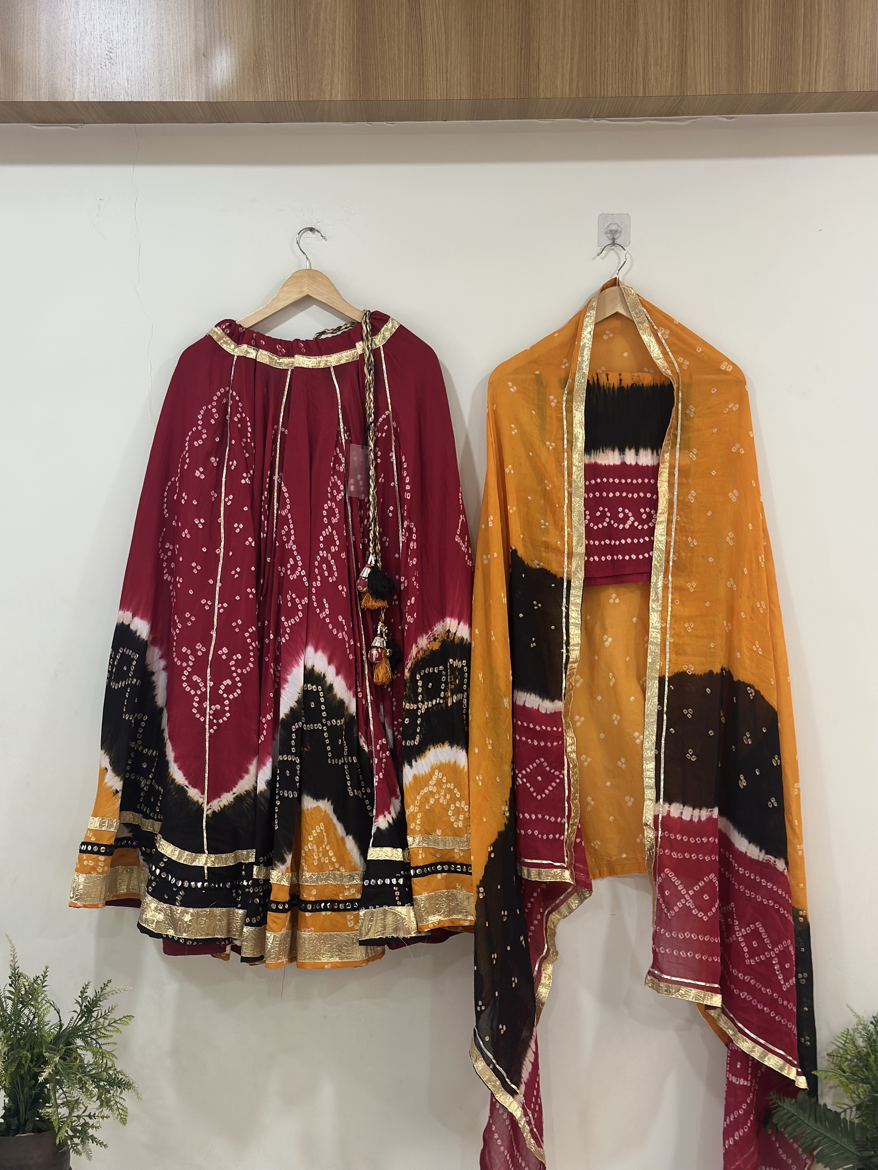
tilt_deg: -1.8
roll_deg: -0.6
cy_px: 585
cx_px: 439
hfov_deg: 30.3
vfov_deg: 39.7
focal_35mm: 48
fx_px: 1623
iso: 125
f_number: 1.78
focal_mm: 6.86
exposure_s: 1/50
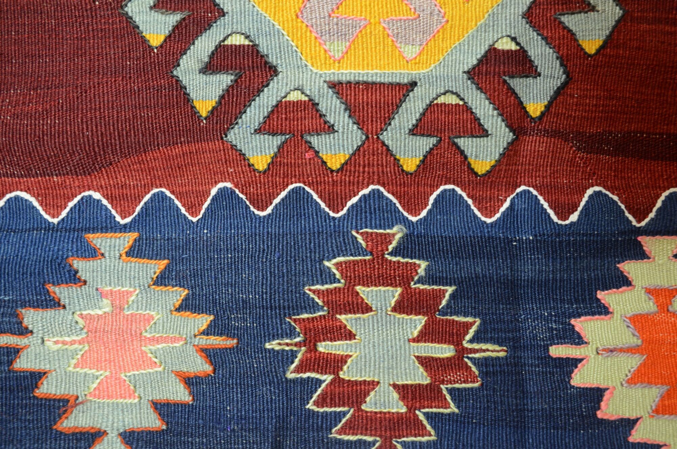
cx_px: 338
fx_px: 563
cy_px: 224
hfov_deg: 62.0
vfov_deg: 43.4
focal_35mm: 30
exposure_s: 1/4
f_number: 8
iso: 400
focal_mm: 20
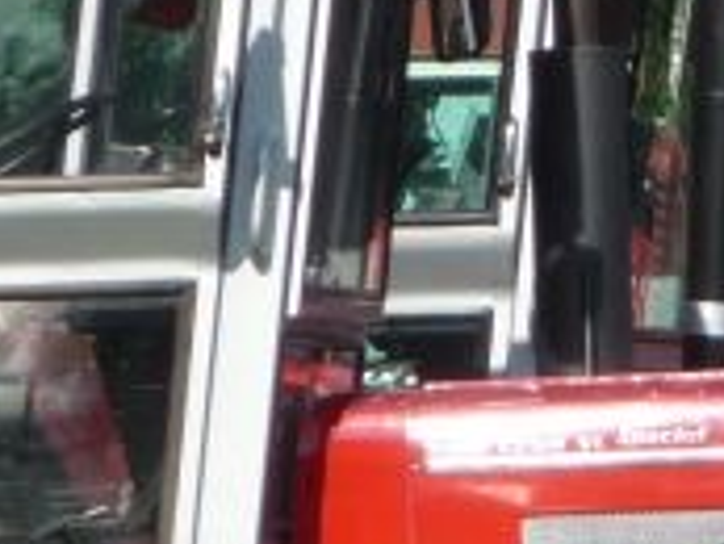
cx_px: 1101
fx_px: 19213
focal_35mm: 918
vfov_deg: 1.6
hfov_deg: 2.2
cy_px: -8
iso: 100
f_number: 4.8
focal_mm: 34.2
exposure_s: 1/500
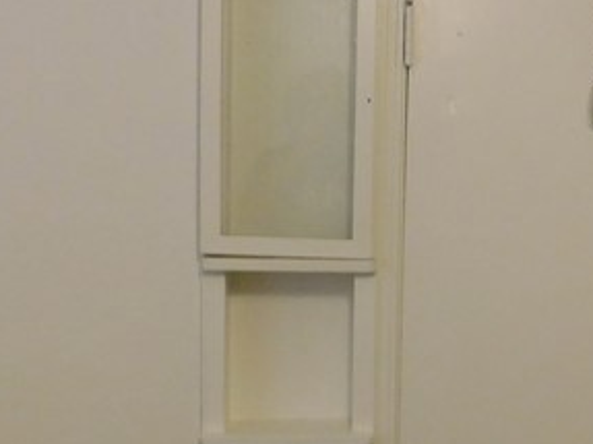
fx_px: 1404
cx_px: 589
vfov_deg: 17.9
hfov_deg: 22.9
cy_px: 322
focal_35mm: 82
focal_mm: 4
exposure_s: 1/30
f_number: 3
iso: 280
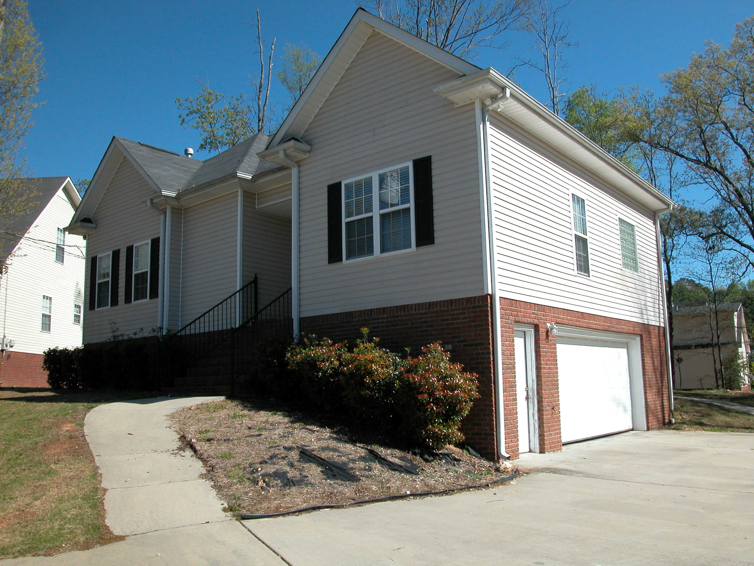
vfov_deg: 49.7
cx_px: 377
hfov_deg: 63.4
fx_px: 610
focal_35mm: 28
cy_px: 283
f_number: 6.3
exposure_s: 1/398
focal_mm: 7.1
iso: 100
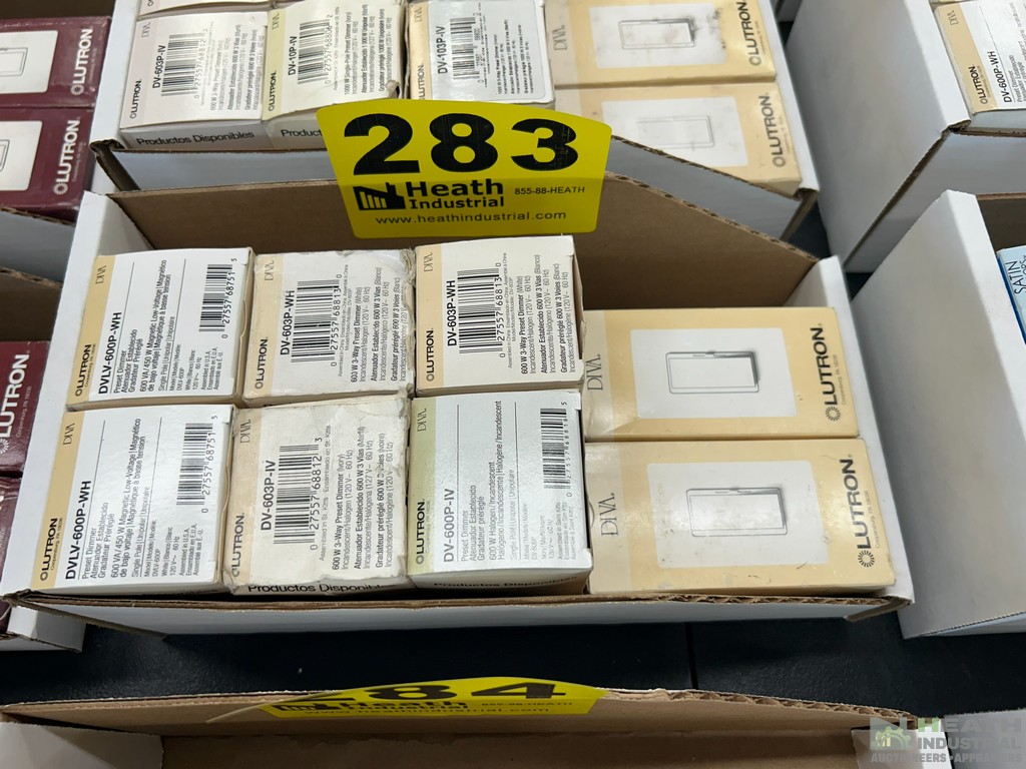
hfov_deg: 67.3
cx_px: 513
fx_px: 771
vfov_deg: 53.1
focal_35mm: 26
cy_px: 384
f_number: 1.5
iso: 50
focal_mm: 5.7
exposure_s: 1/120
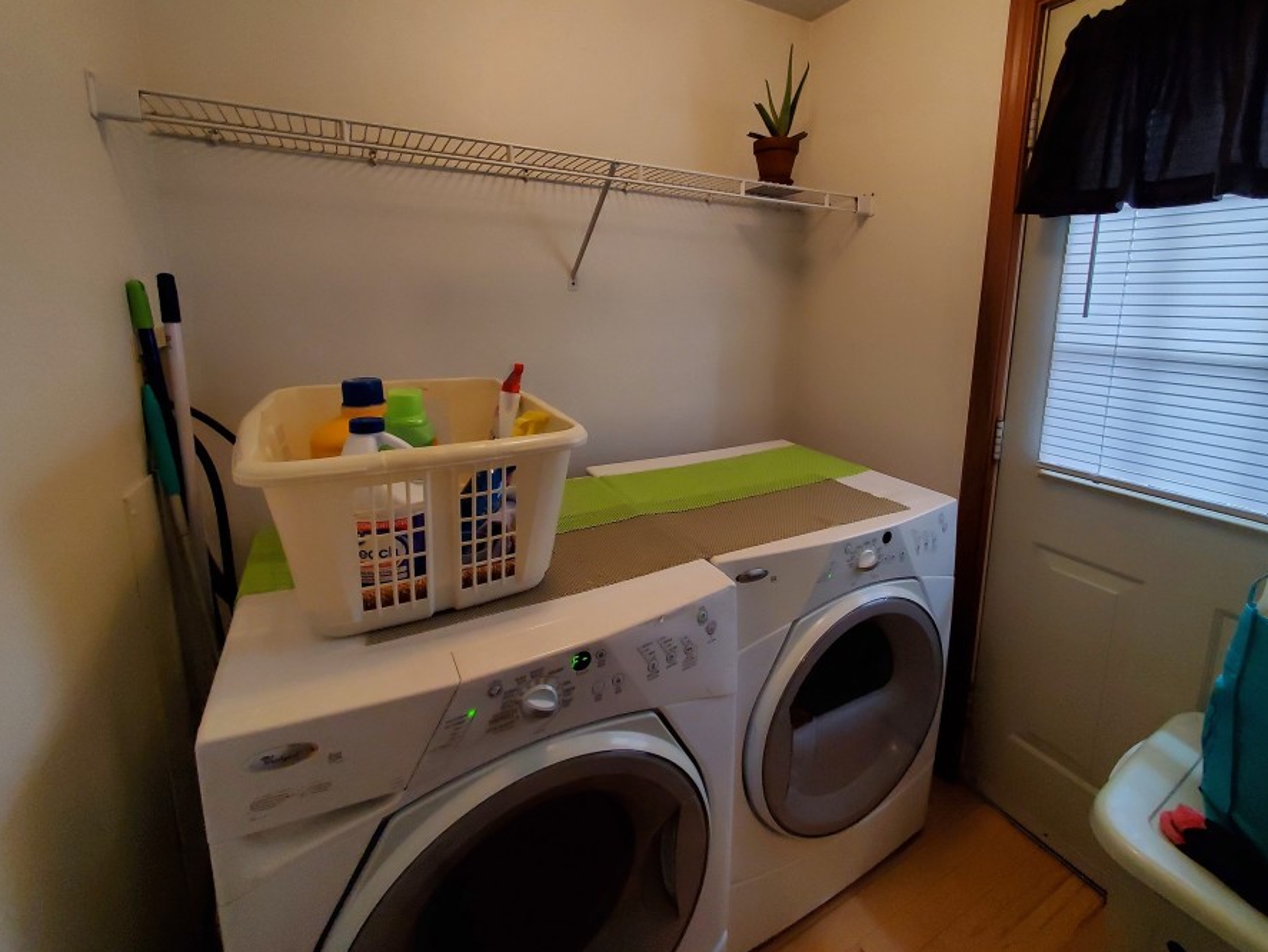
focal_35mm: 15
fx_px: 550
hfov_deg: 97.9
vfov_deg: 81.3
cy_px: 409
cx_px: 689
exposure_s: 1/59
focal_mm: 1.8
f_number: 2.2
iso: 200
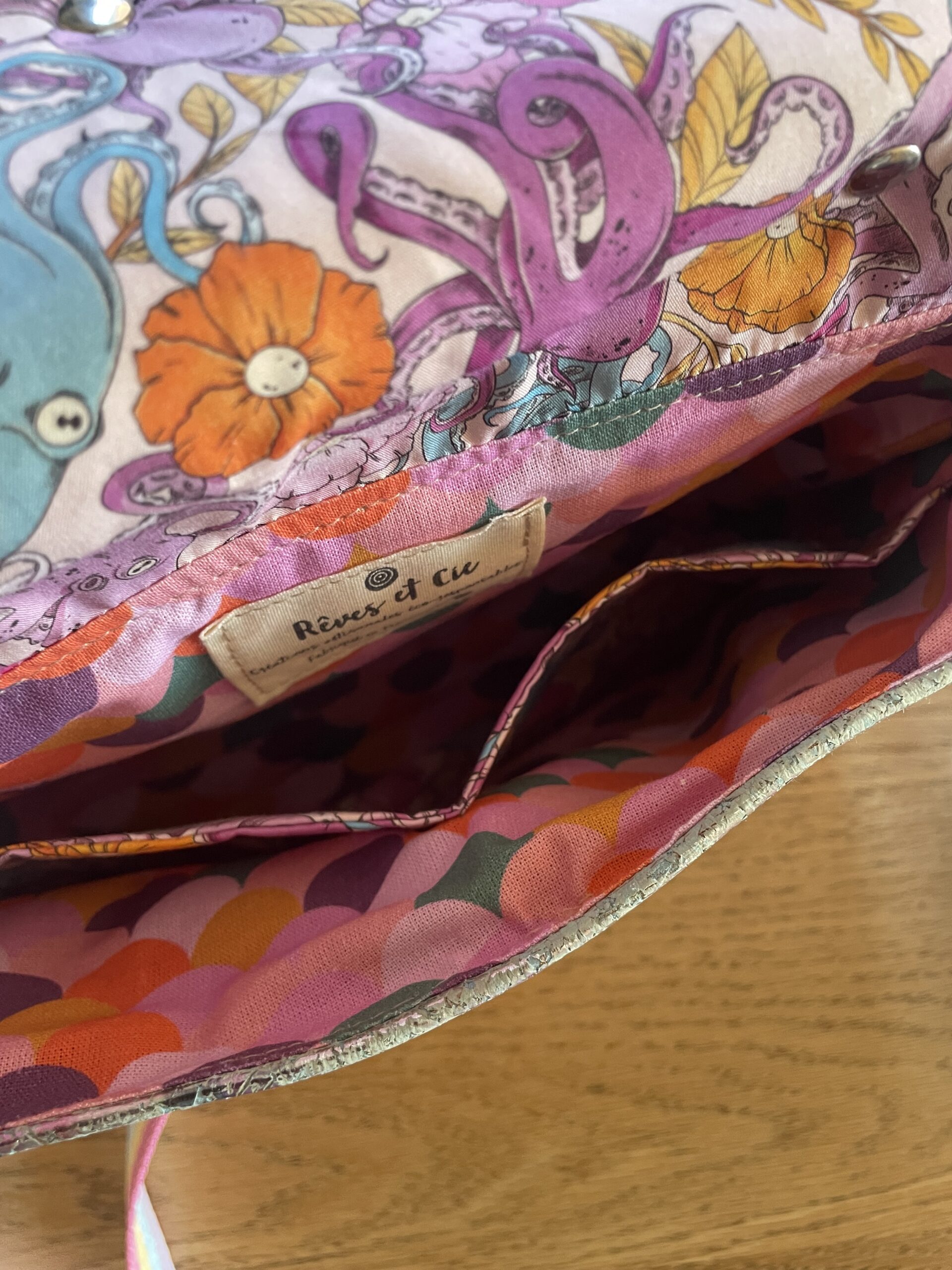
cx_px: 476
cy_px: 635
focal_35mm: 26
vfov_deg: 67.3
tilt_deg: -78.6
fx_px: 953
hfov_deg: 53.1
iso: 160
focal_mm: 4.2
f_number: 1.6
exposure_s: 1/60
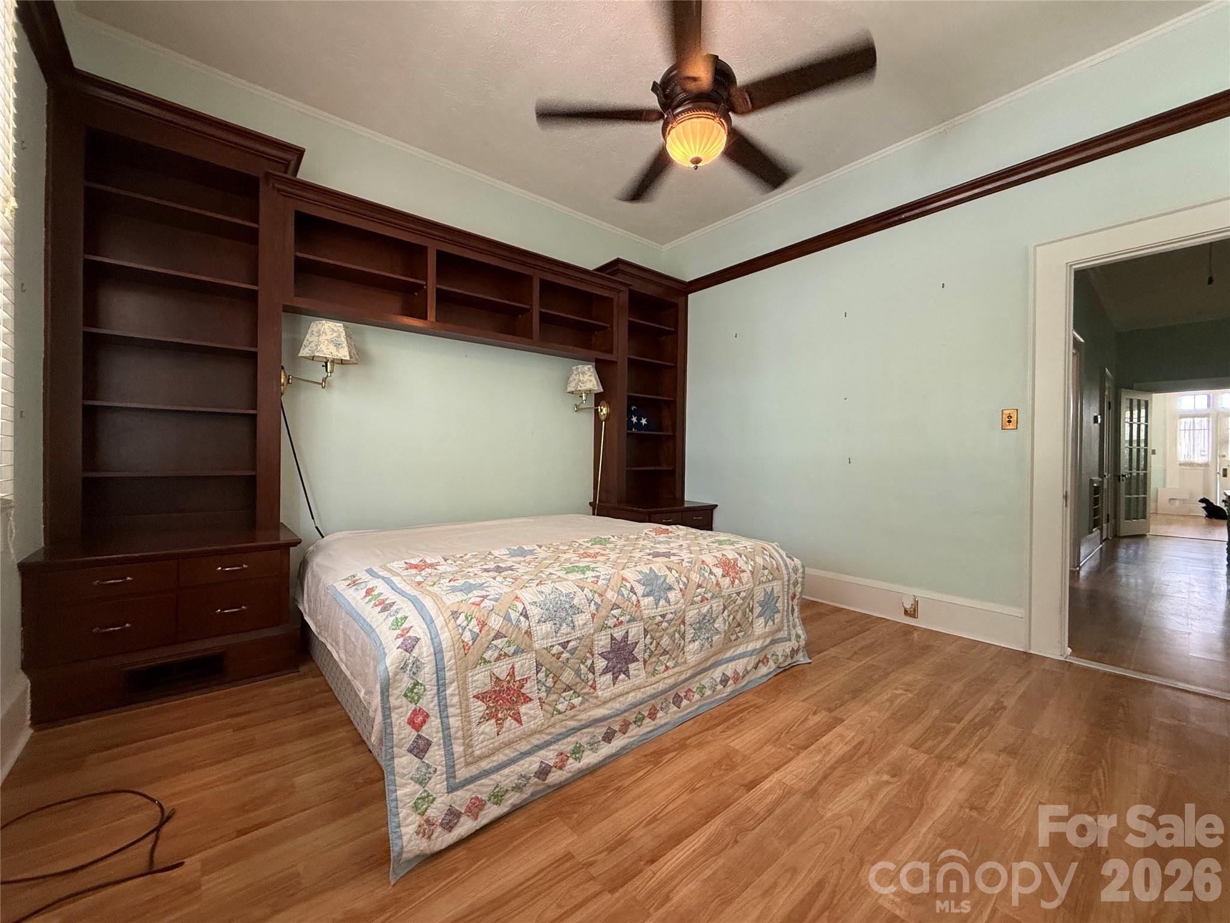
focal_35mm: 14
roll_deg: -0.9
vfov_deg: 85.7
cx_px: 615
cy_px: 462
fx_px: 497
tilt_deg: -0.2
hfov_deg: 102.1
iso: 400
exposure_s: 1/60
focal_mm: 2.22
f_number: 2.2
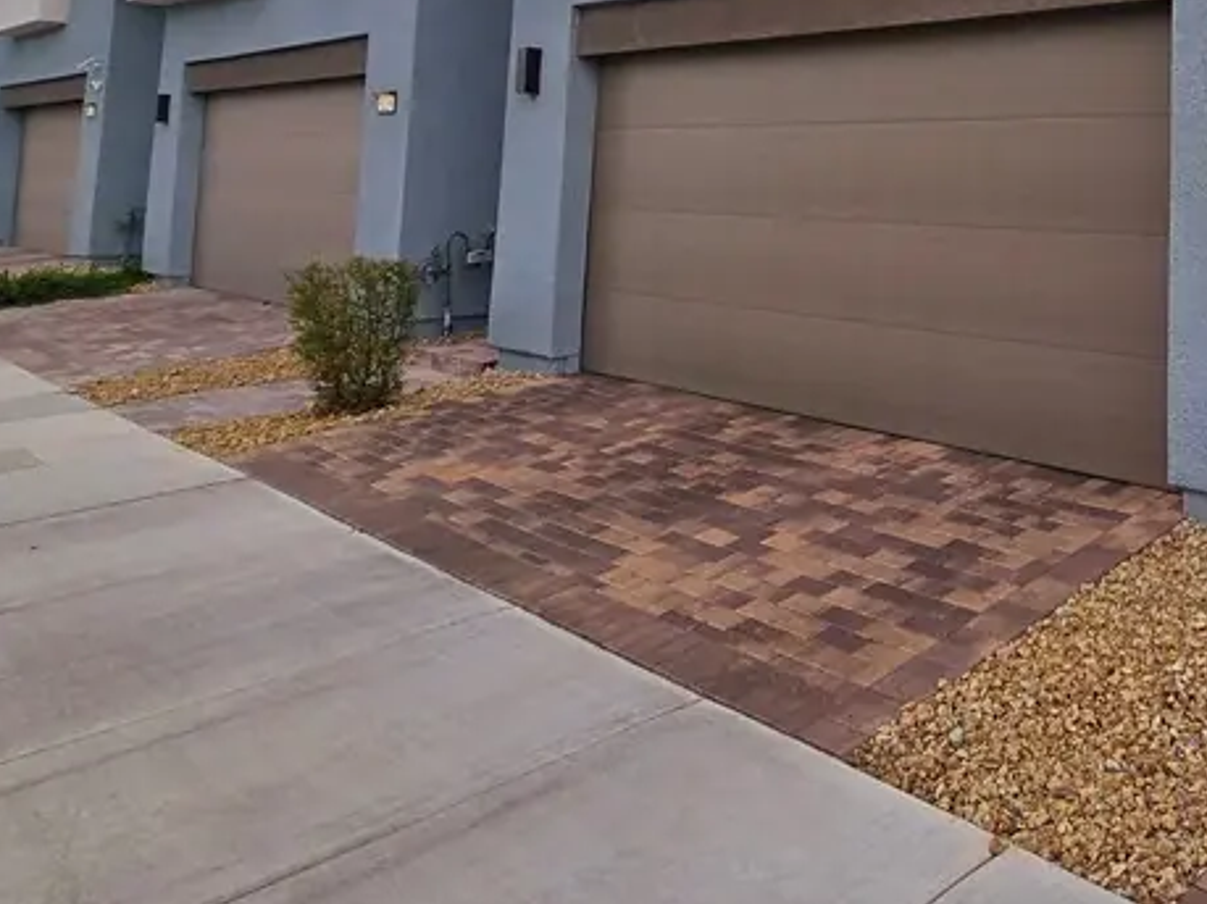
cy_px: 53
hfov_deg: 51.3
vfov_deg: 43.1
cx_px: 1168
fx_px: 1011
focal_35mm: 29
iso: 50
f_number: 2.2
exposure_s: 1/833
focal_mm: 2.2
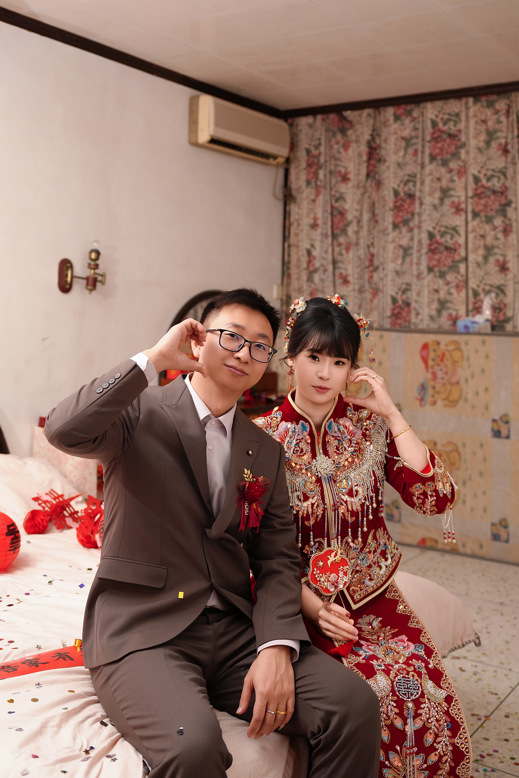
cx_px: 255
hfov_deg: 36.9
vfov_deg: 53.1
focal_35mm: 36
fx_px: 779
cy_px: 385
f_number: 2.8
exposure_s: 1/100
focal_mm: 35
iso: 200
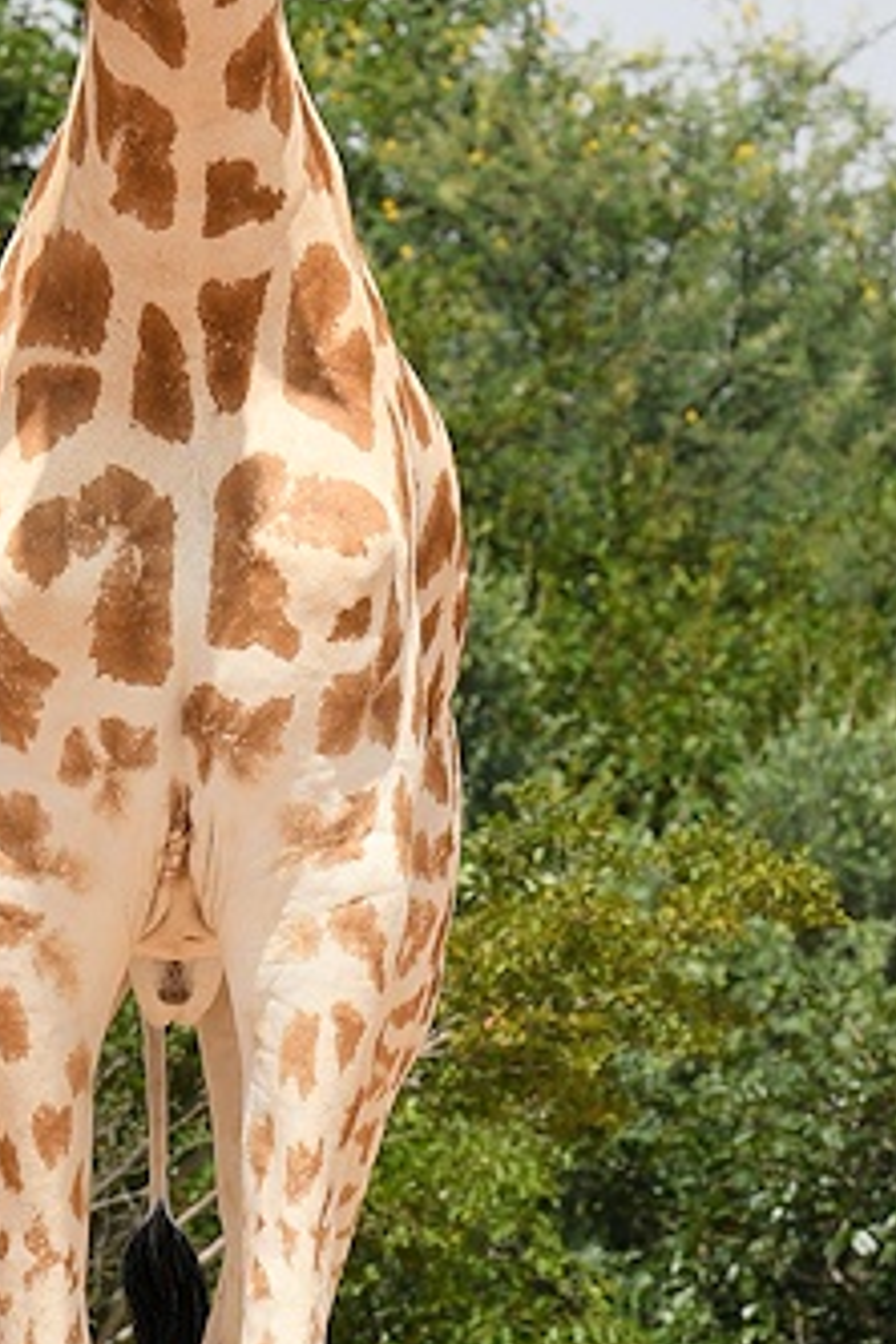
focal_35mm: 783
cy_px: 496
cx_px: 176
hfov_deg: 1.8
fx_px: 29230
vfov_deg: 2.6
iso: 160
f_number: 6.3
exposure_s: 1/800
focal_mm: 170
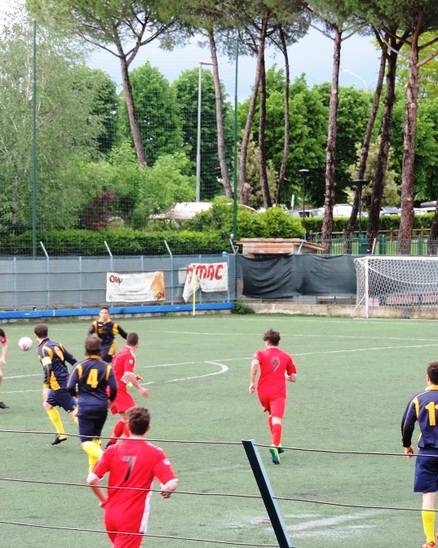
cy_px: 274
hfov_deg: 9.8
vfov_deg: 12.3
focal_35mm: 157
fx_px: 2543
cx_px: 153
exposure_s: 1/100
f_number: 4.2
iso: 125
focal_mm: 21.4
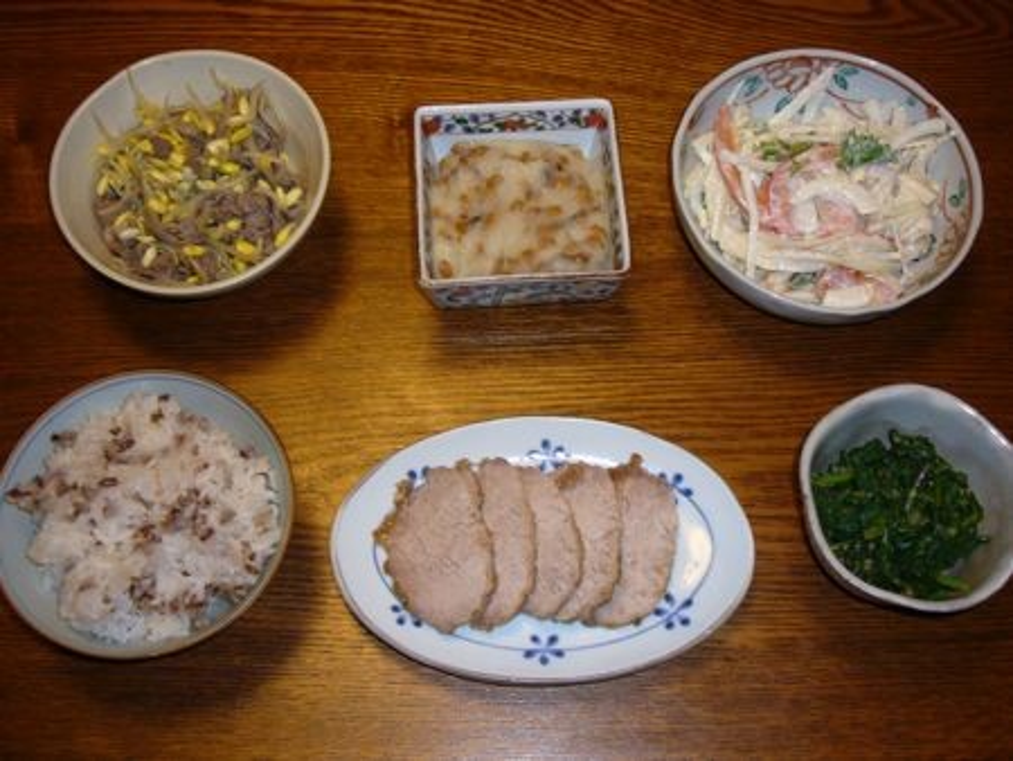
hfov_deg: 44.8
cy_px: 380
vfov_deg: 34.4
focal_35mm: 42
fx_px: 1230
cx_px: 506
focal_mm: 6.9
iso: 80
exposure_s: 1/30
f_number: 3.3
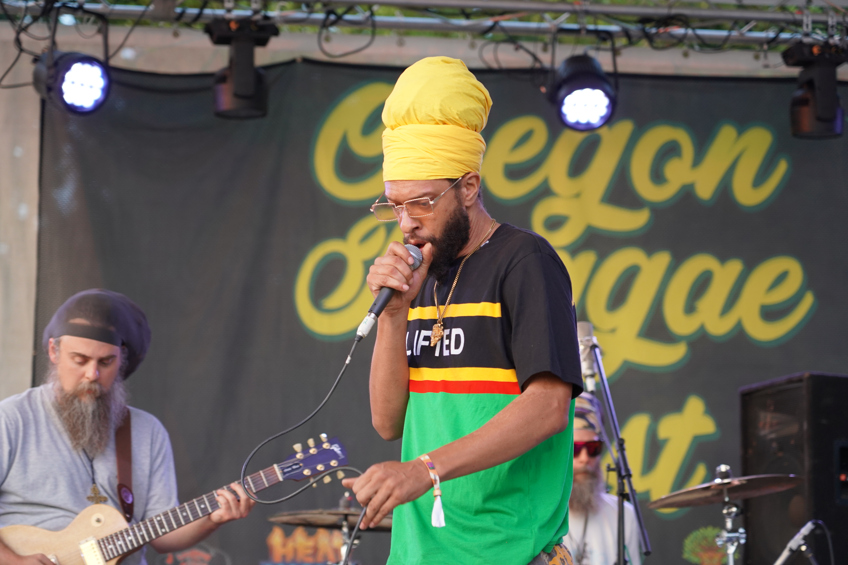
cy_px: 282
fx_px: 2473
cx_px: 424
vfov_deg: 13.0
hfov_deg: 19.5
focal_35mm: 105
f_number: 4
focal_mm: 105
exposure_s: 1/160
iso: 1000
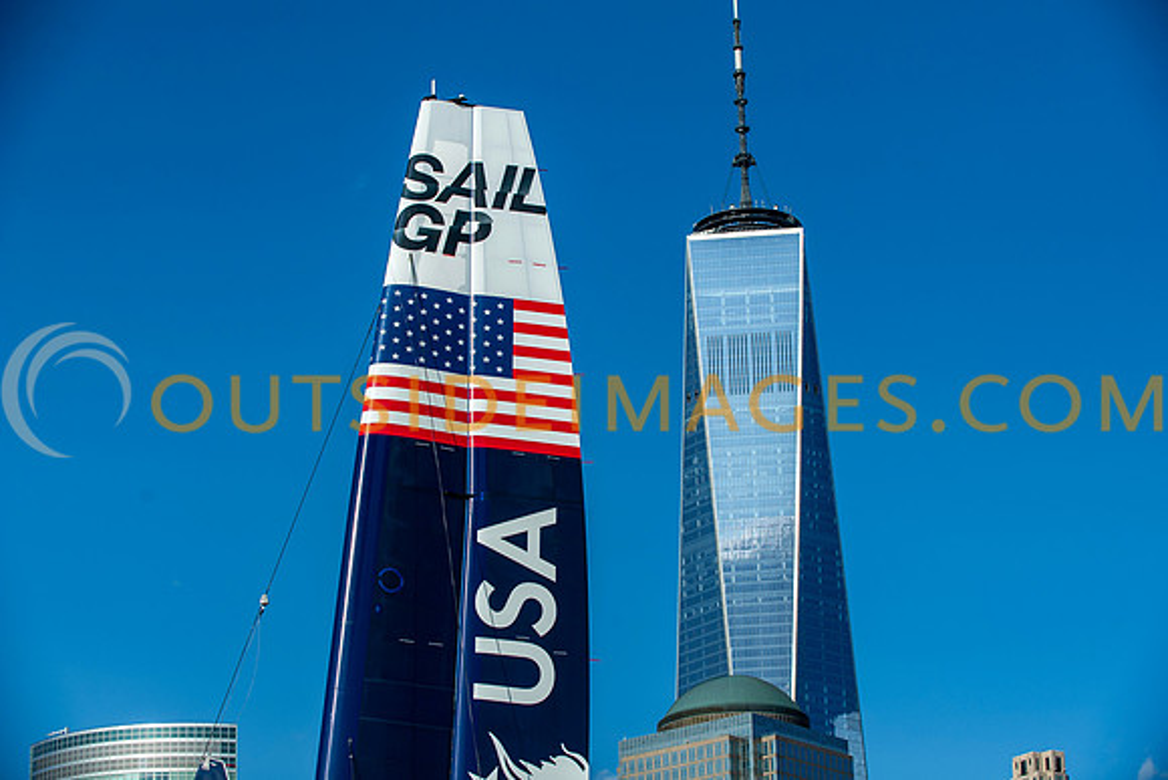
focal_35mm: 80
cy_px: 390
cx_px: 584
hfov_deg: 25.3
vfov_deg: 17.1
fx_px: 2599
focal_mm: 80
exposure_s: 1/3200
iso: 400
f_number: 5.6
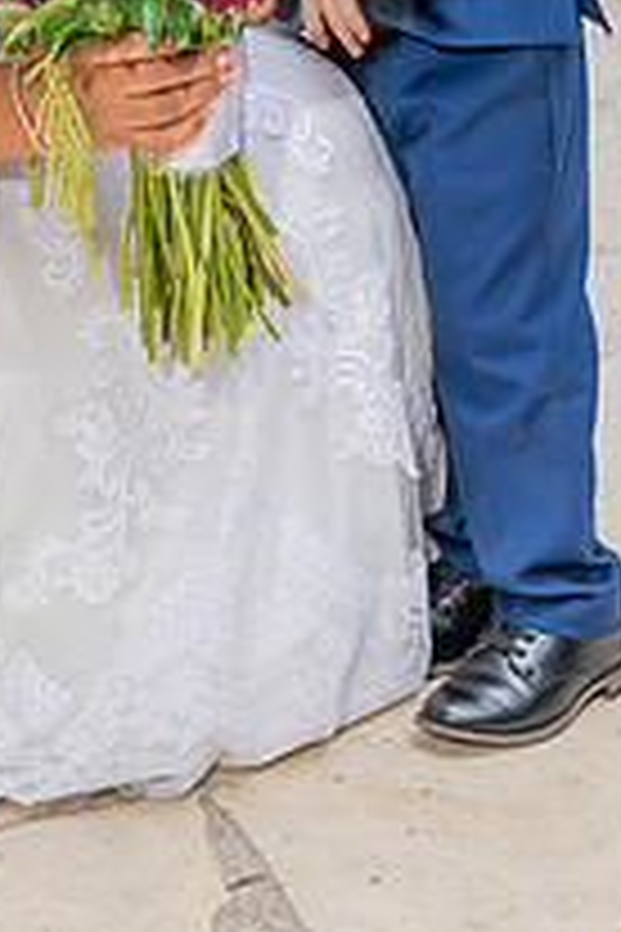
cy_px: -77
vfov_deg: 12.2
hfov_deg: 8.2
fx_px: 4295
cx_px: -213
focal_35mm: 166
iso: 200
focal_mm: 51
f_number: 5
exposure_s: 1/200
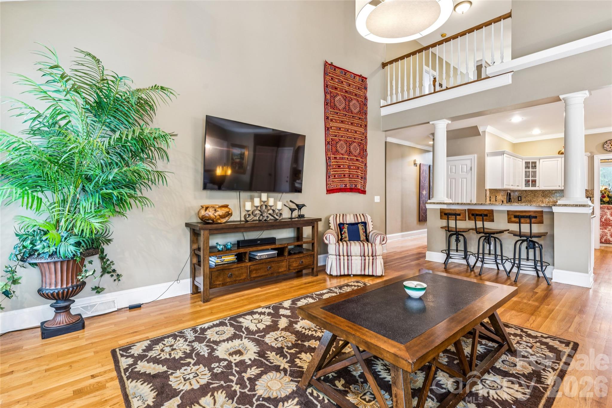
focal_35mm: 17
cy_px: 204
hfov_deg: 94.3
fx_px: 284
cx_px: 306
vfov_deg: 71.4
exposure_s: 1.3
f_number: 9
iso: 100
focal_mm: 16.7
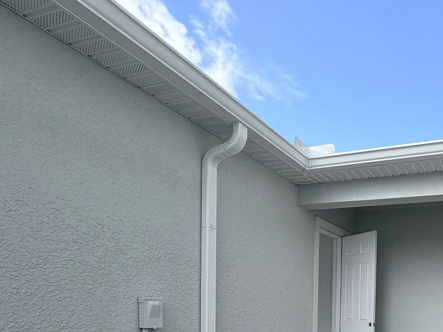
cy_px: 315
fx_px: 345
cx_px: 406
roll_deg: -1.9
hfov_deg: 55.7
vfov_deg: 45.1
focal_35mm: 27
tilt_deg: -1.3
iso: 40
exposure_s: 1/651
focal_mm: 2.22
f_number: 2.2
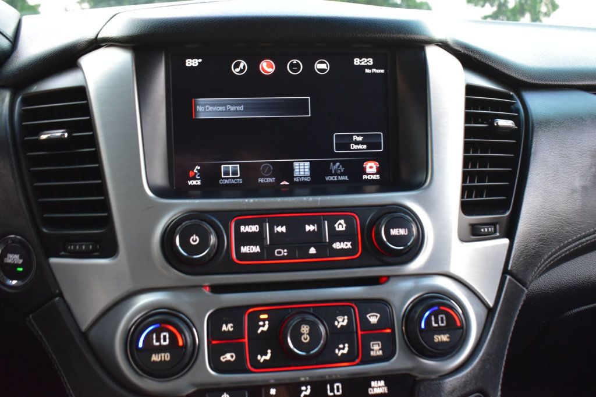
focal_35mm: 36
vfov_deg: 36.8
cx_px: 298
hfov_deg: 53.1
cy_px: 198
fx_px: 596
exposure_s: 1/15
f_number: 6.3
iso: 1100
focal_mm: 24
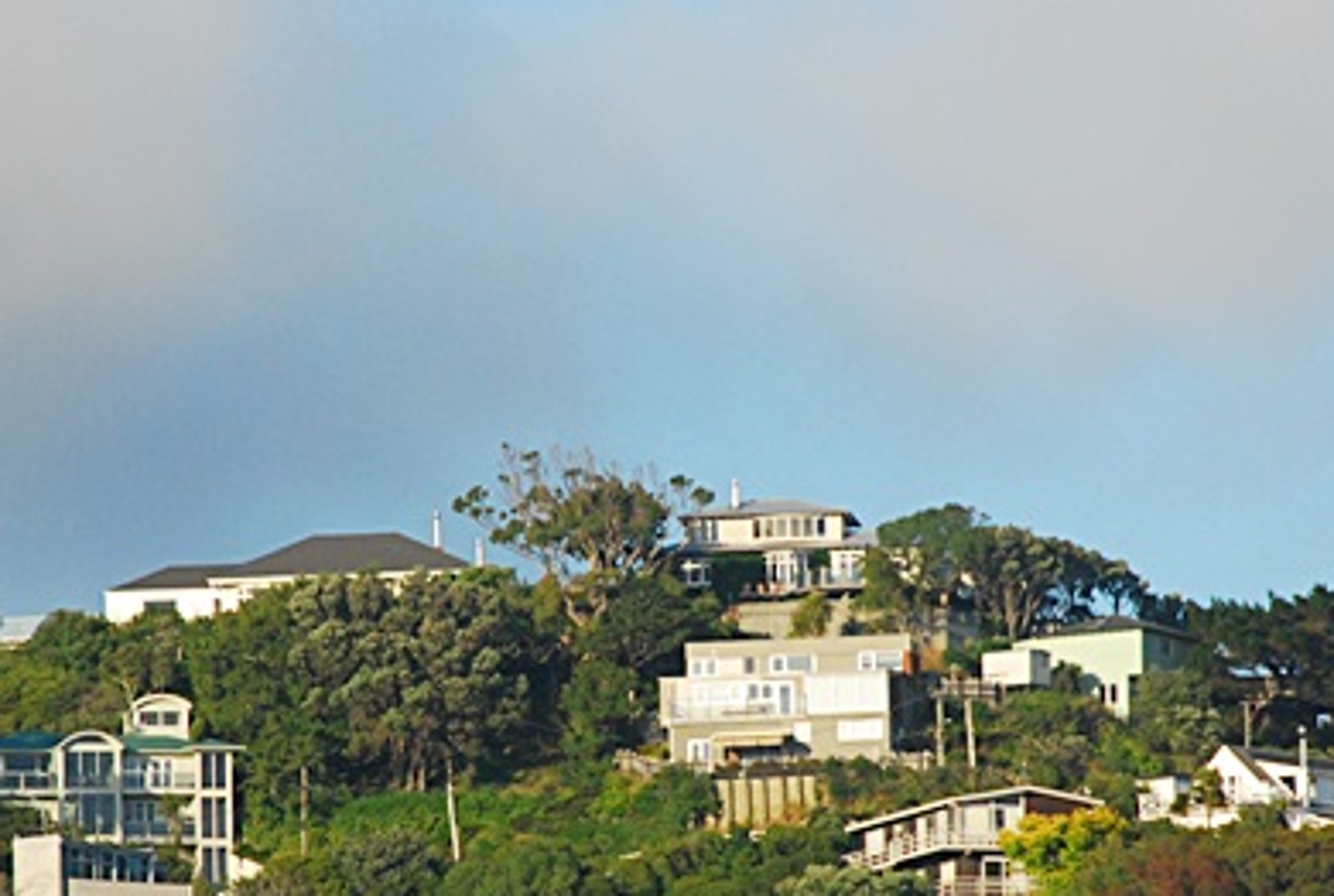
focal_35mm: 415
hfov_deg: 5.0
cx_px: 664
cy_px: 684
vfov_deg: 3.3
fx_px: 15414
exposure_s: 1/1000
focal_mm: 135
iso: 400
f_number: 5.6
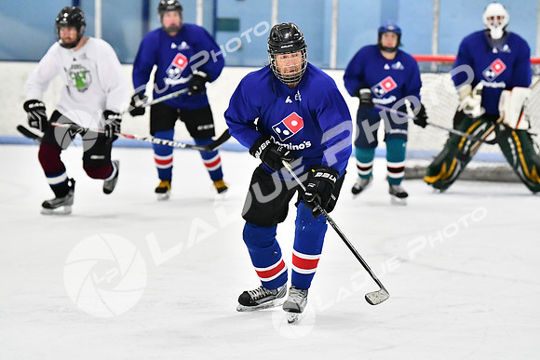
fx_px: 2926
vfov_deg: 7.0
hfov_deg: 10.5
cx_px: 270
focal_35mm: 195
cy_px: 180
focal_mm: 130
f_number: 3.2
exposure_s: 1/1250
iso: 6400
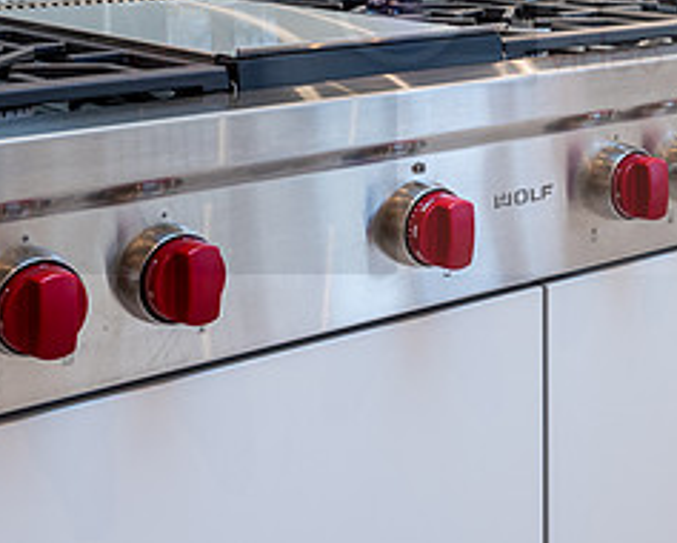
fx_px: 1464
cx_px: 585
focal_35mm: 73
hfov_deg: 25.4
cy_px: -128
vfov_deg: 19.6
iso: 100
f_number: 8
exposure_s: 1/1.67
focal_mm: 26
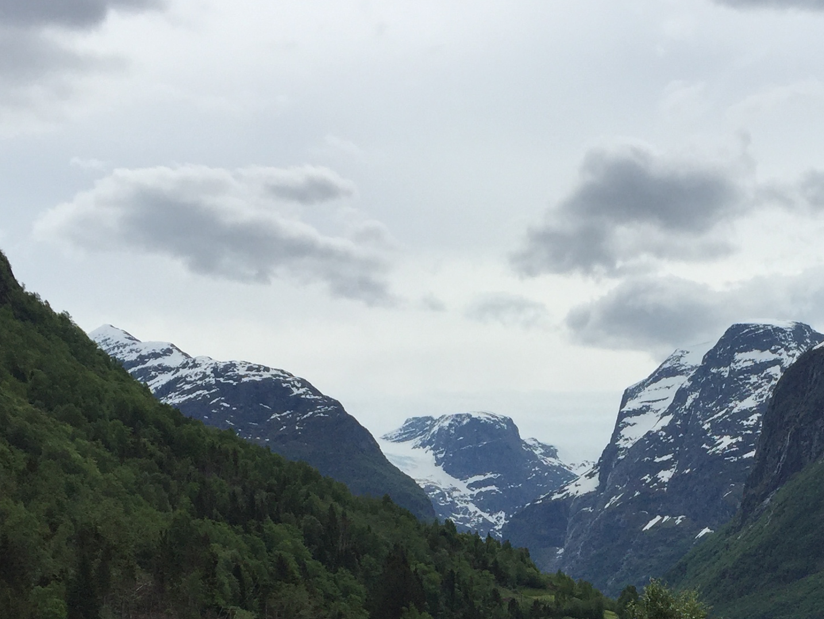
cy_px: 589
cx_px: 605
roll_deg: +0.3
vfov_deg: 21.6
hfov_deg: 29.0
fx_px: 1571
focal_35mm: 66
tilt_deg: +1.7
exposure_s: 1/5650
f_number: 2.2
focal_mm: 4.15
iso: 32
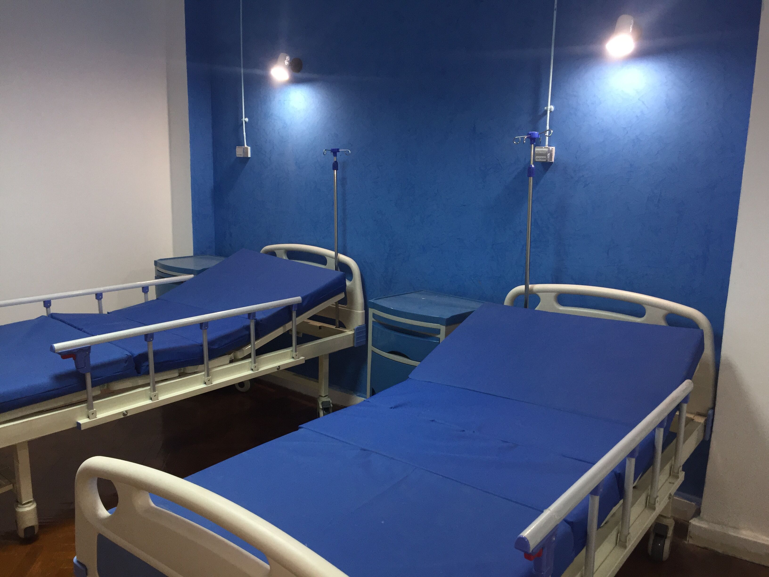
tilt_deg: -10.4
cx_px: 384
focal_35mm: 29
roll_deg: -1.9
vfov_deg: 48.2
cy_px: 288
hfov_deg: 61.7
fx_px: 644
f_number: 2.2
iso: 80
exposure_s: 1/33
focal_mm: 4.15
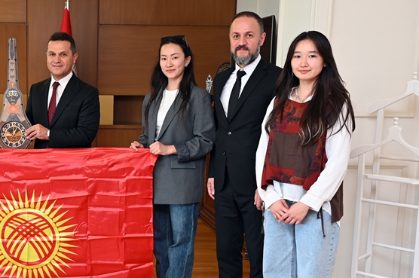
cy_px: 161
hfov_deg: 35.5
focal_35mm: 54
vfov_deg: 25.0
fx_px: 628
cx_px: 72
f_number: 4
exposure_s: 1/60
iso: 720
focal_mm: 30
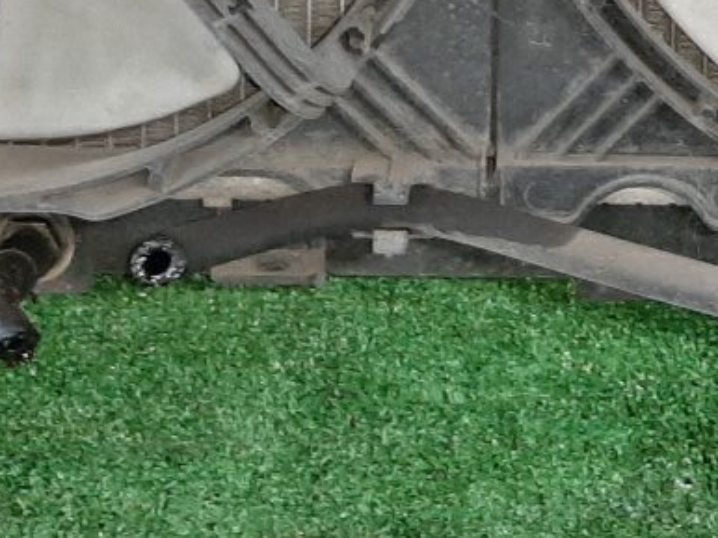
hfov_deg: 20.1
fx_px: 2011
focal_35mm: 97
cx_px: 513
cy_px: -376
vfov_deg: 13.8
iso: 225
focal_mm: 3.93
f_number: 1.7
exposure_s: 1/25
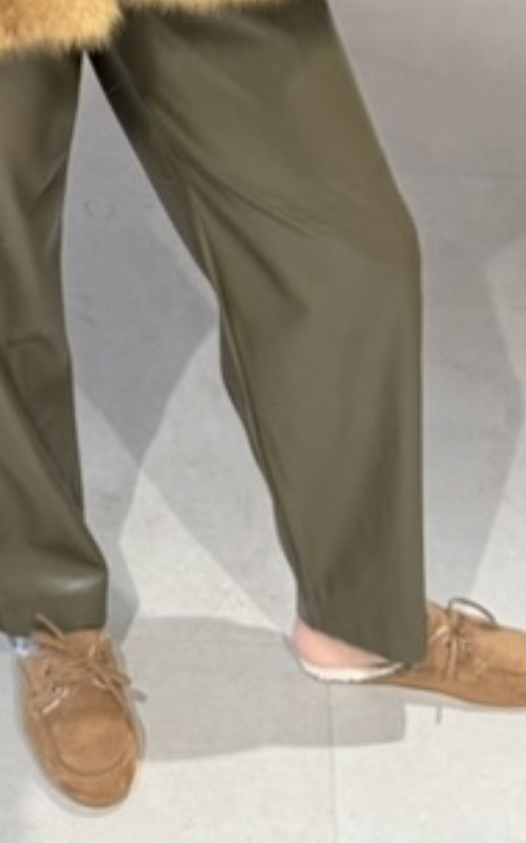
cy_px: -206
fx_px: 1975
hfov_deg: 15.1
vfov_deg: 22.0
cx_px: 150
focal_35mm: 86
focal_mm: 6.76
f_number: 1.78
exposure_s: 1/100
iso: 80
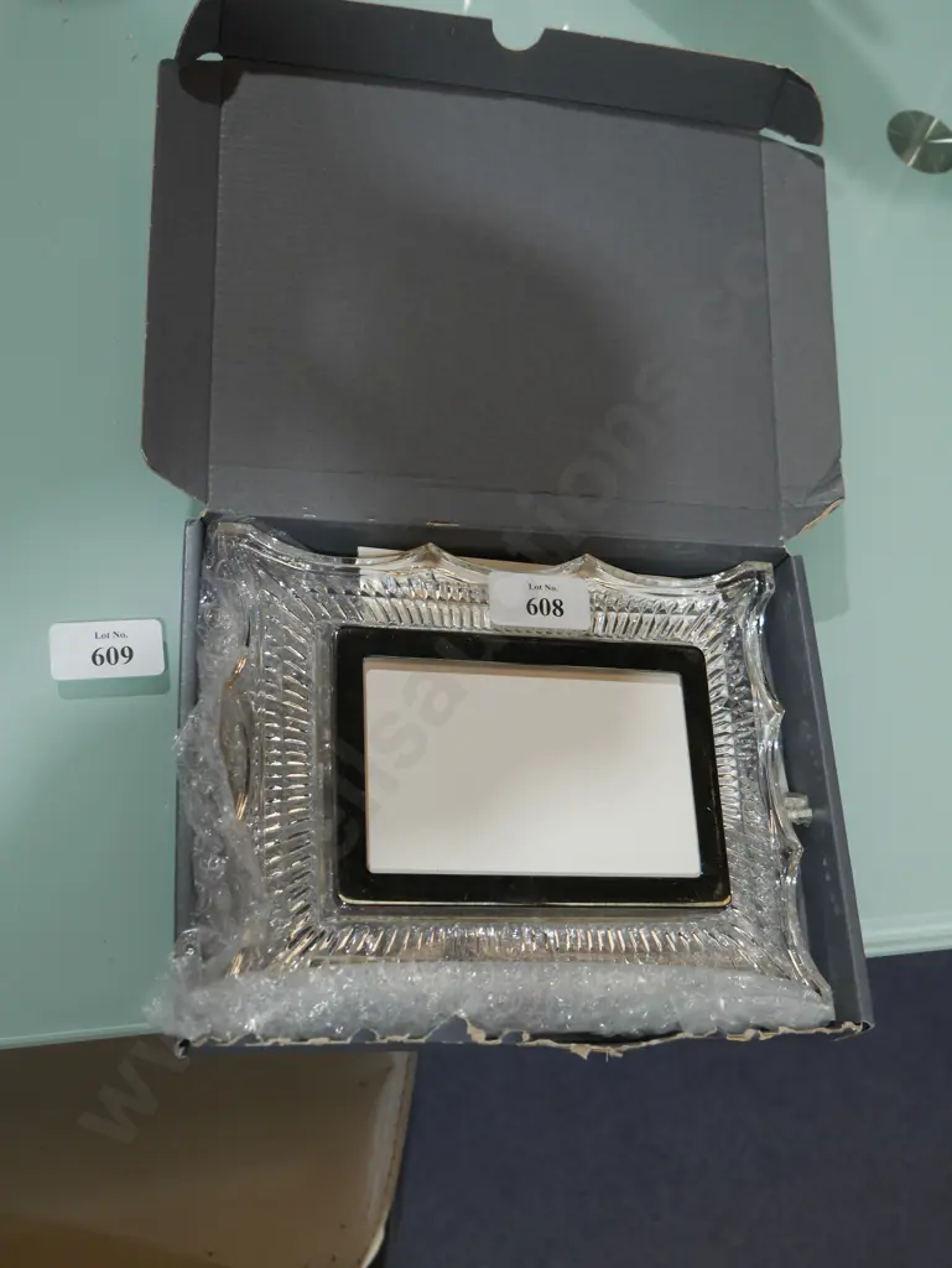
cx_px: 476
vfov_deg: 46.8
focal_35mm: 40
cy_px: 634
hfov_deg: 36.0
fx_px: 1466
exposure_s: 1/80
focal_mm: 20
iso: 200
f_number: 4.4
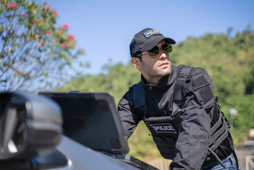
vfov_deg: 19.2
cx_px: 127
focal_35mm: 71
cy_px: 85
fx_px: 501
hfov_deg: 28.5
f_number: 2.8
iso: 200
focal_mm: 71
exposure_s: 1/2000
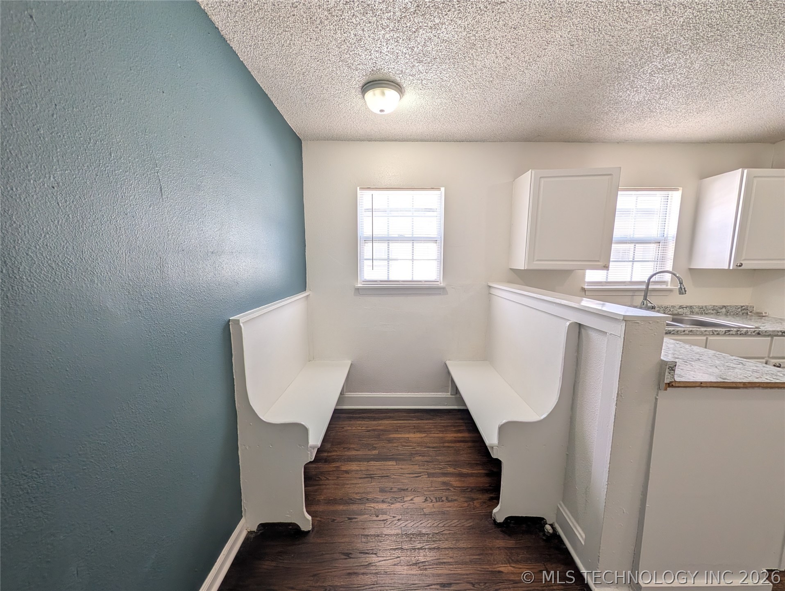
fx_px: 272
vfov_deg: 94.6
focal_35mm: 12
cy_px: 296
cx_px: 392
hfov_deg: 110.5
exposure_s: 1/194
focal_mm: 2.02
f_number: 1.7
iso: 103
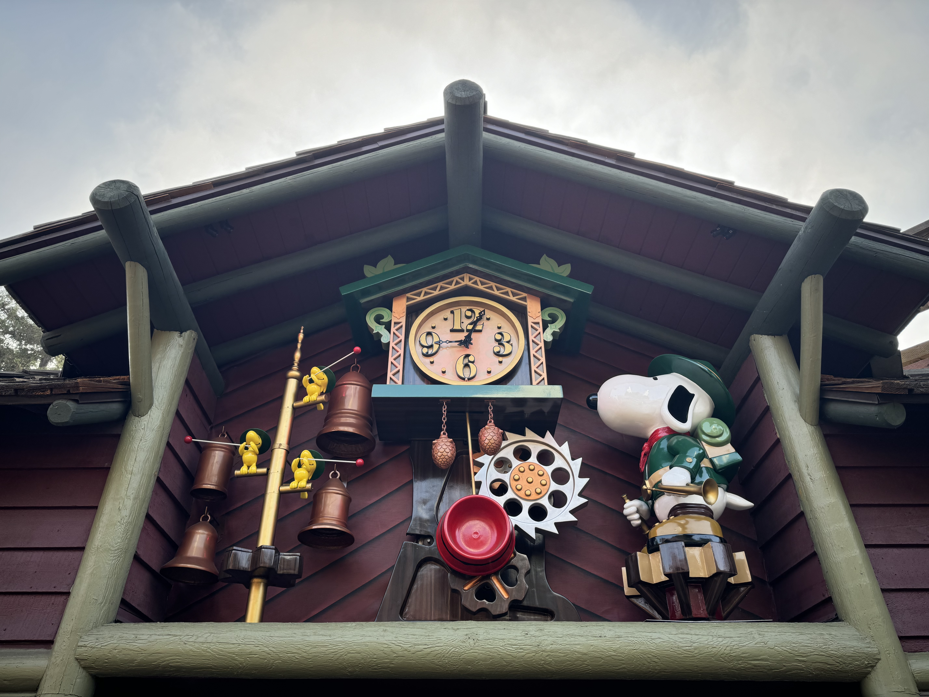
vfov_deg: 56.8
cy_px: 348
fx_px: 644
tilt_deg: +36.9
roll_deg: +0.7
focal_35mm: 24
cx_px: 464
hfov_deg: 71.6
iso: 80
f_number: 1.78
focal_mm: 6.76
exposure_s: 1/402
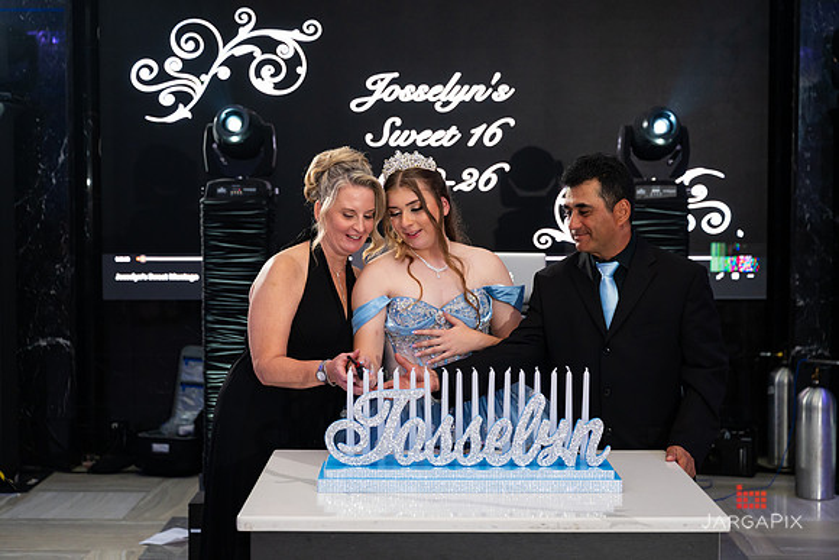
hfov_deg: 35.0
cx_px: 416
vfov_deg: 23.8
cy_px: 271
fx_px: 1330
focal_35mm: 57
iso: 1250
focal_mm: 53
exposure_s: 1/160
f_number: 3.2
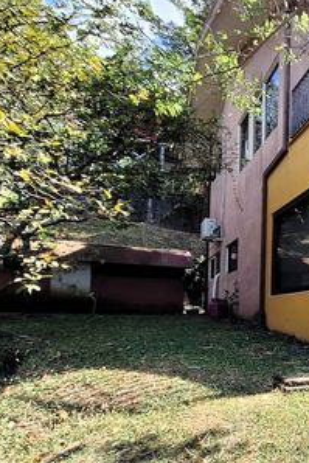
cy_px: 239
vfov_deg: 63.6
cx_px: 332
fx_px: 373
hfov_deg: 38.1
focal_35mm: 29
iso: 40
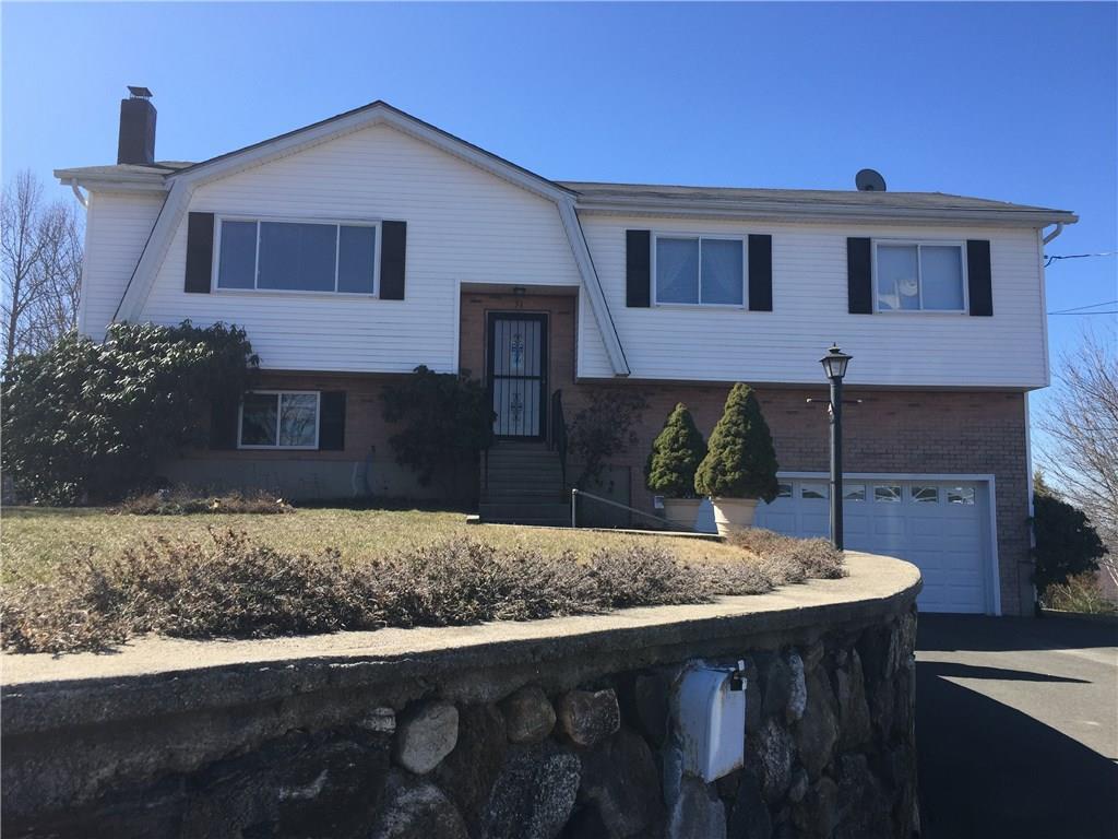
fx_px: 937
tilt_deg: +7.2
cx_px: 559
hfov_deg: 61.7
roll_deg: +0.2
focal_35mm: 29
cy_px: 420
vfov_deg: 48.2
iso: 32
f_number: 2.2
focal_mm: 4.15
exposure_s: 1/1130
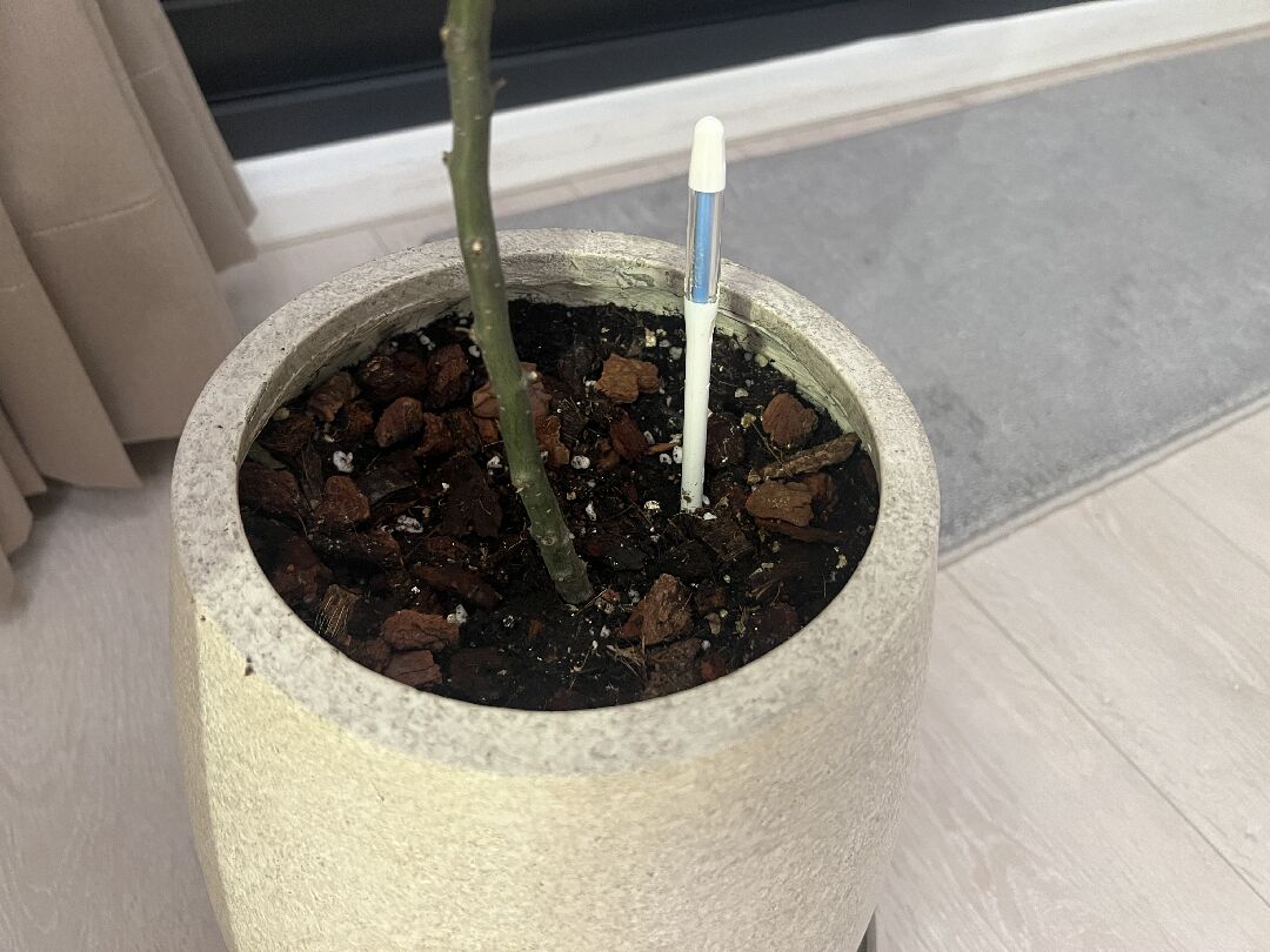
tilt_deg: -45.3
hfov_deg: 67.3
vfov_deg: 53.1
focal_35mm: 26
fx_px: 954
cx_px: 635
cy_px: 476
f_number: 1.5
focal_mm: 5.7
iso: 500
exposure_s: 1/45
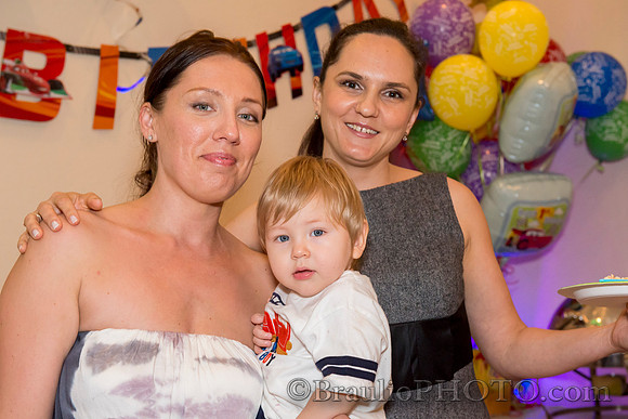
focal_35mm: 62
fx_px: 1082
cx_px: 314
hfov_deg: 32.4
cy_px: 210
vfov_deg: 21.9
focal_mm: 62
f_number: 7.1
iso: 4000
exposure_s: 1/160
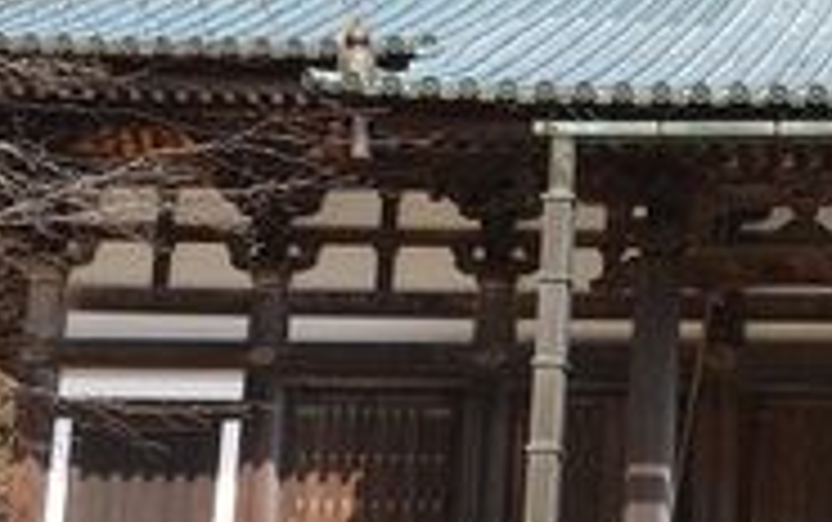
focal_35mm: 121
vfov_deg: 10.8
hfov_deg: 16.1
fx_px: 2746
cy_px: 112
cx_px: 1167
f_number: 10
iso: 400
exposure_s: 1/400
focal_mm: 18
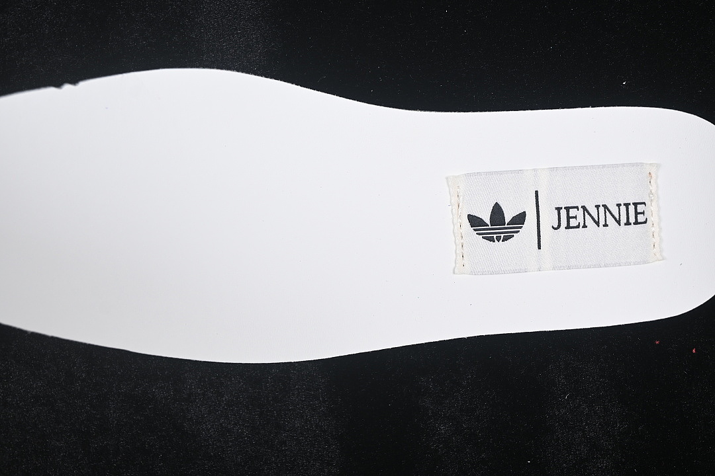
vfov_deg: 18.2
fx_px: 1489
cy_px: 238
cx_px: 358
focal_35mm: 75
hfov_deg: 27.0
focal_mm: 50
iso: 160
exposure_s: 1/80
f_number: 7.1
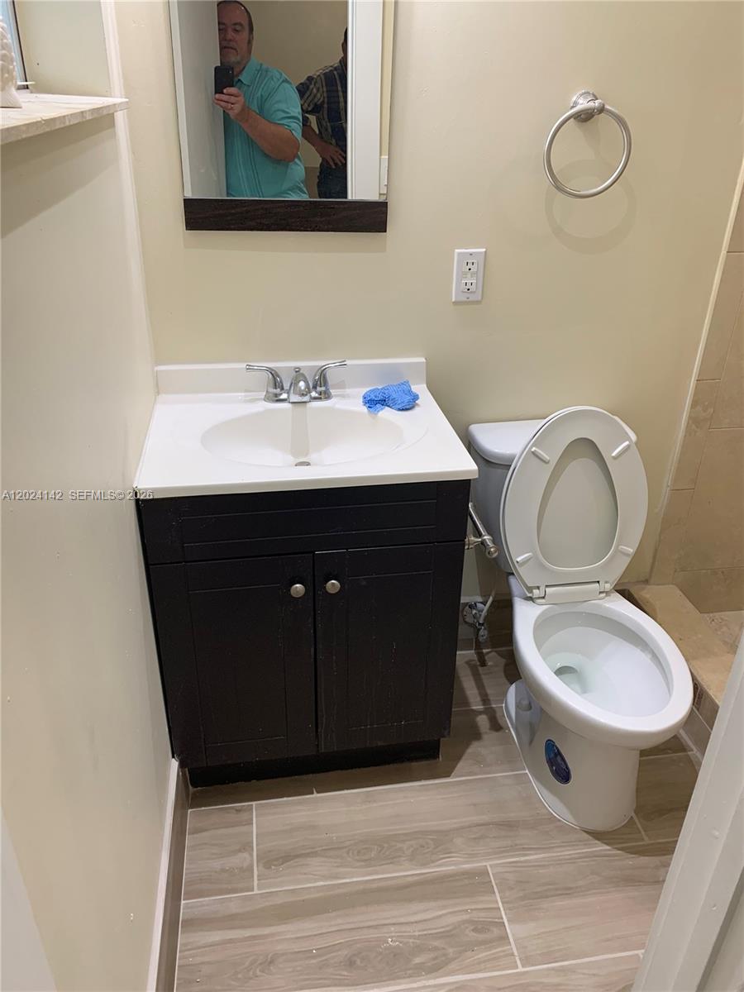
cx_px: 372
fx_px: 745
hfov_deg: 53.1
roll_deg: -2.2
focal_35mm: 26
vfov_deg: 67.3
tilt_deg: -28.4
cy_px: 496
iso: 80
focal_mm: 4.25
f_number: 1.8
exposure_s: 1/60
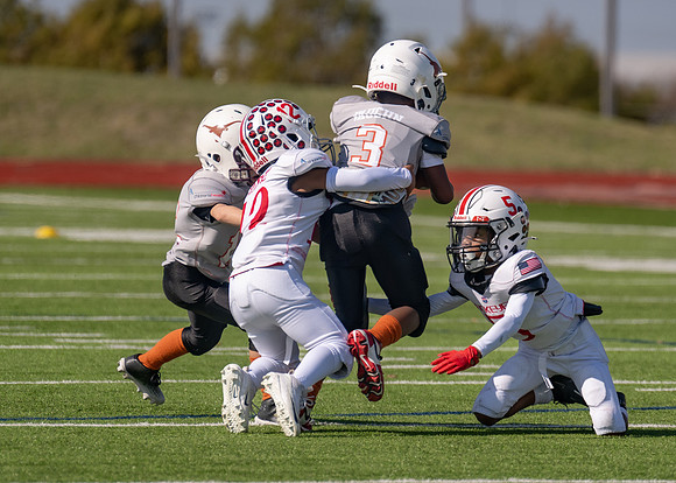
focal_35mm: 538
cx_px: 453
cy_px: 221
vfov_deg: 2.7
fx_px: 10320
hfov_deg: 3.8
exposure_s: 1/2000
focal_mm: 280
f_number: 4
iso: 160
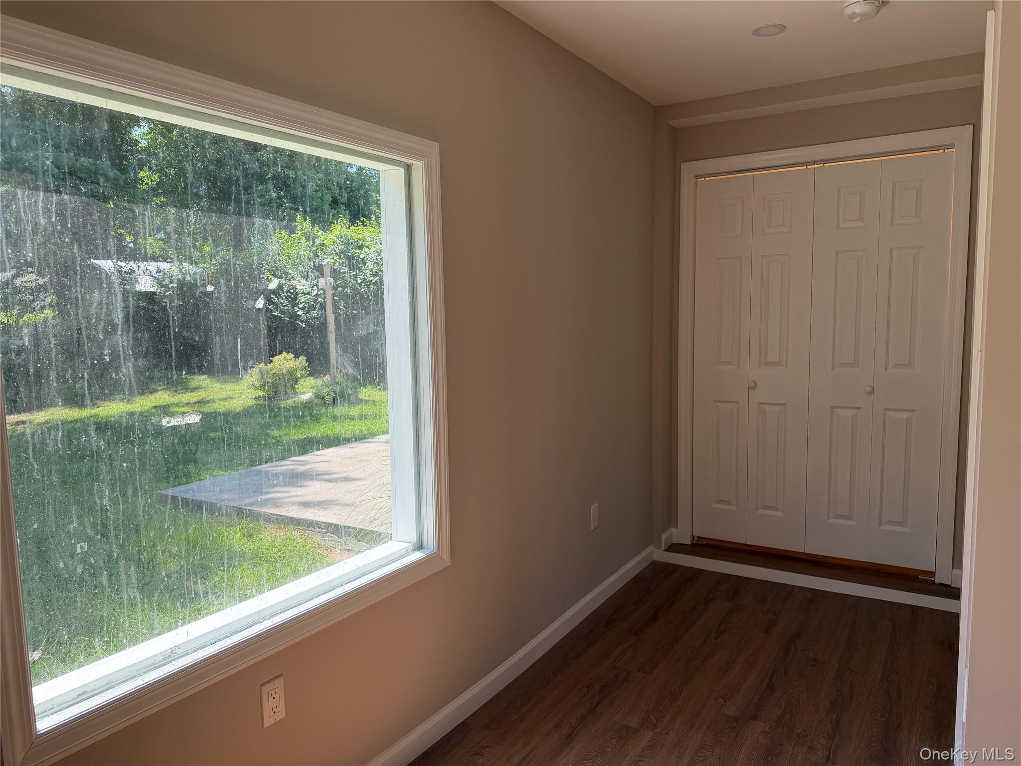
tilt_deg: -6.0
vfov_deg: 56.8
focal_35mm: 24
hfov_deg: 71.6
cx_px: 510
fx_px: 708
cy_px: 383
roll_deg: +1.3
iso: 100
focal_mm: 6.76
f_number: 1.78
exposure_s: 1/868
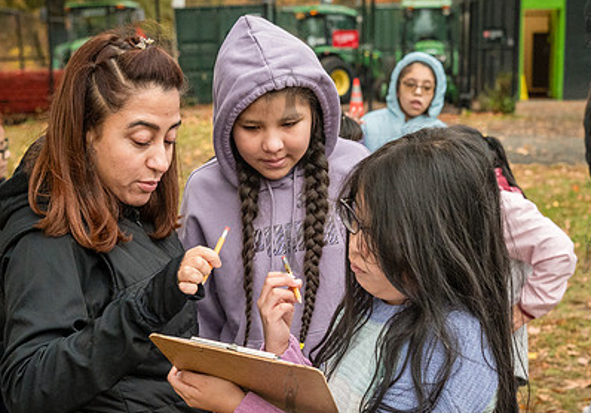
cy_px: 293
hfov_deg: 31.4
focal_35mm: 63
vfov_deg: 22.1
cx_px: 342
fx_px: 1050
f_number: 4
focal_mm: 35
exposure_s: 1/500
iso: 4000
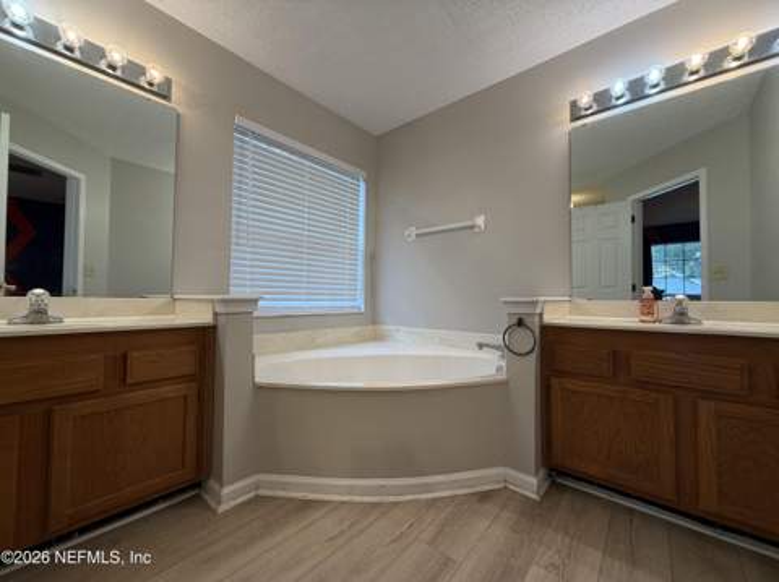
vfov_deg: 85.6
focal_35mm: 14
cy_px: 291
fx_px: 315
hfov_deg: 102.1
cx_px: 390
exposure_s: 1/120
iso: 125
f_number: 2.2
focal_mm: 2.22
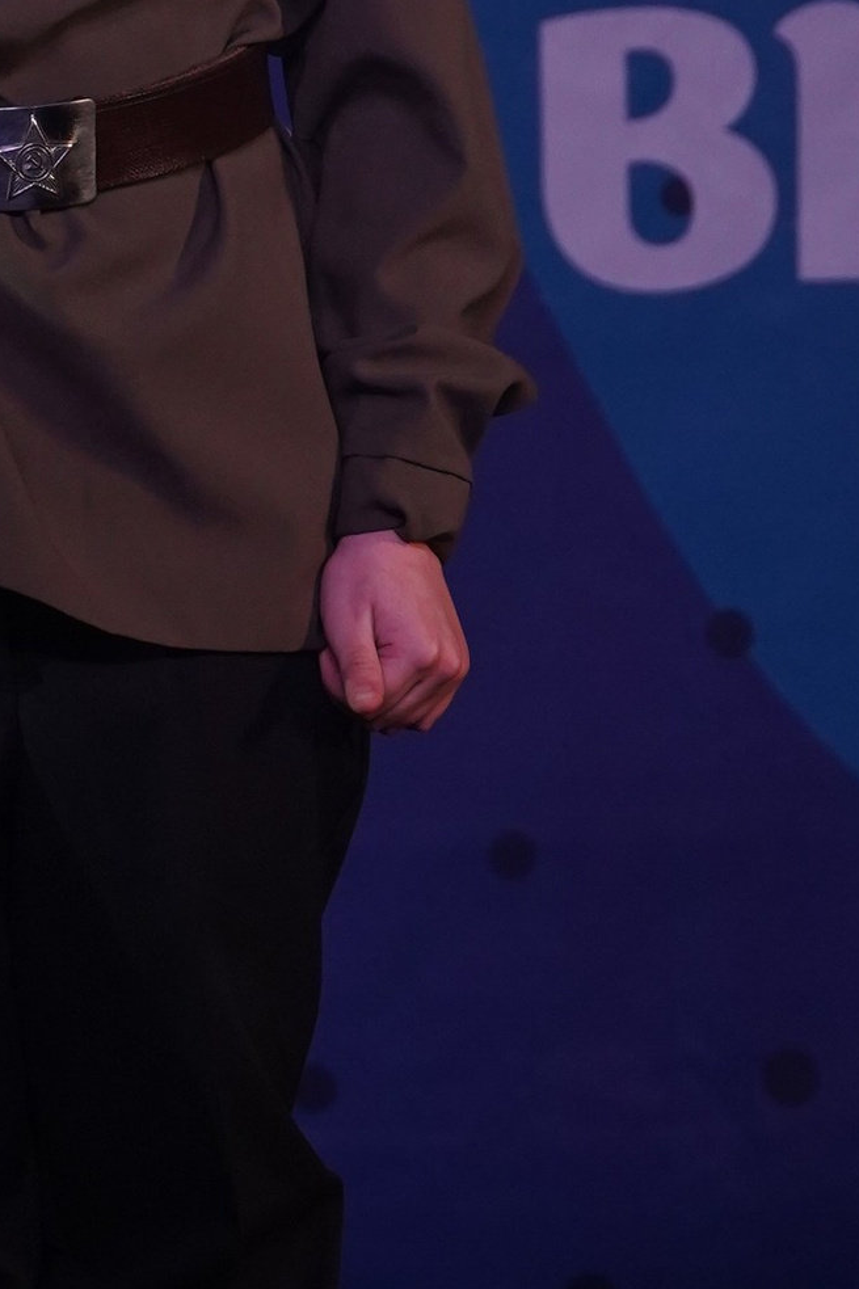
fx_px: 24059
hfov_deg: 2.0
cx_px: -109
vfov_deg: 3.1
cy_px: 399
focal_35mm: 672
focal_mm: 172
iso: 1600
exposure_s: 1/250
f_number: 5.6
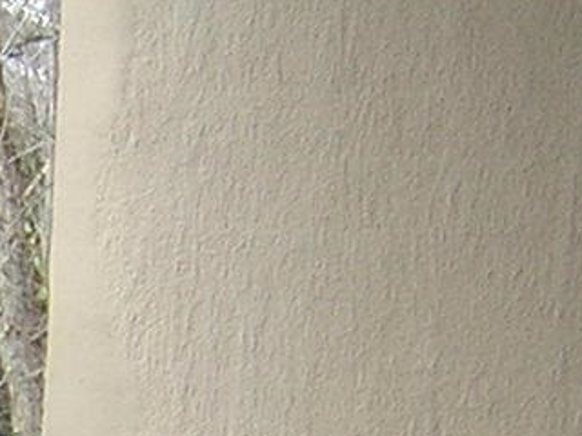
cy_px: 767
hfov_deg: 10.8
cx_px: -122
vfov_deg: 8.0
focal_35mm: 180
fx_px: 3026
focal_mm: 4.7
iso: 50
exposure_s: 1/160
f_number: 2.6
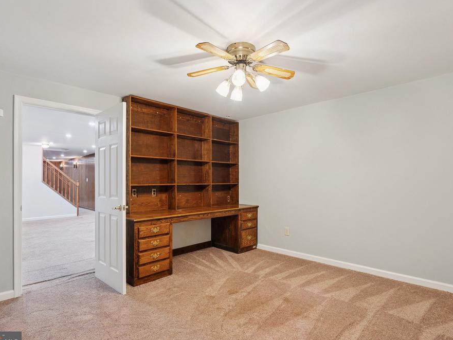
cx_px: 228
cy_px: 175
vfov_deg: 67.1
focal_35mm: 20
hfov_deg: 83.0
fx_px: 256
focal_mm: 17.5
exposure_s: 1/2.5
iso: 250
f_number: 8
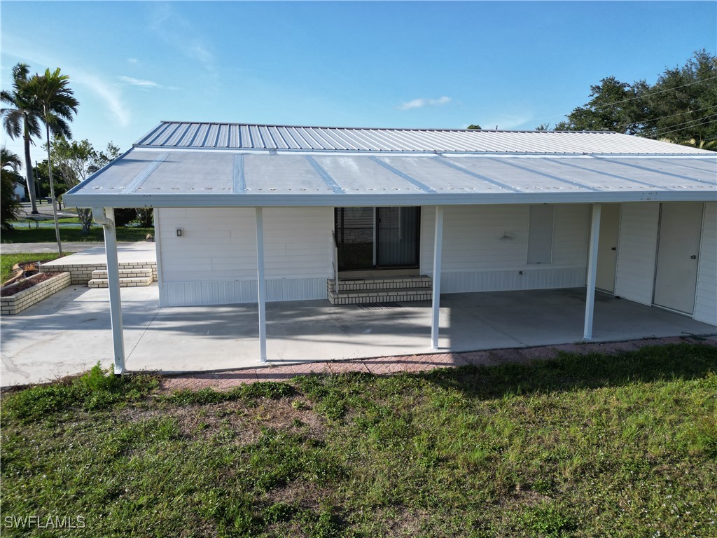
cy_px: 269
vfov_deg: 56.8
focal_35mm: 24
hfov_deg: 71.6
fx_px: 497
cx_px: 358
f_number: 1.7
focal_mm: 6.72
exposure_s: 1/2500
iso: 120
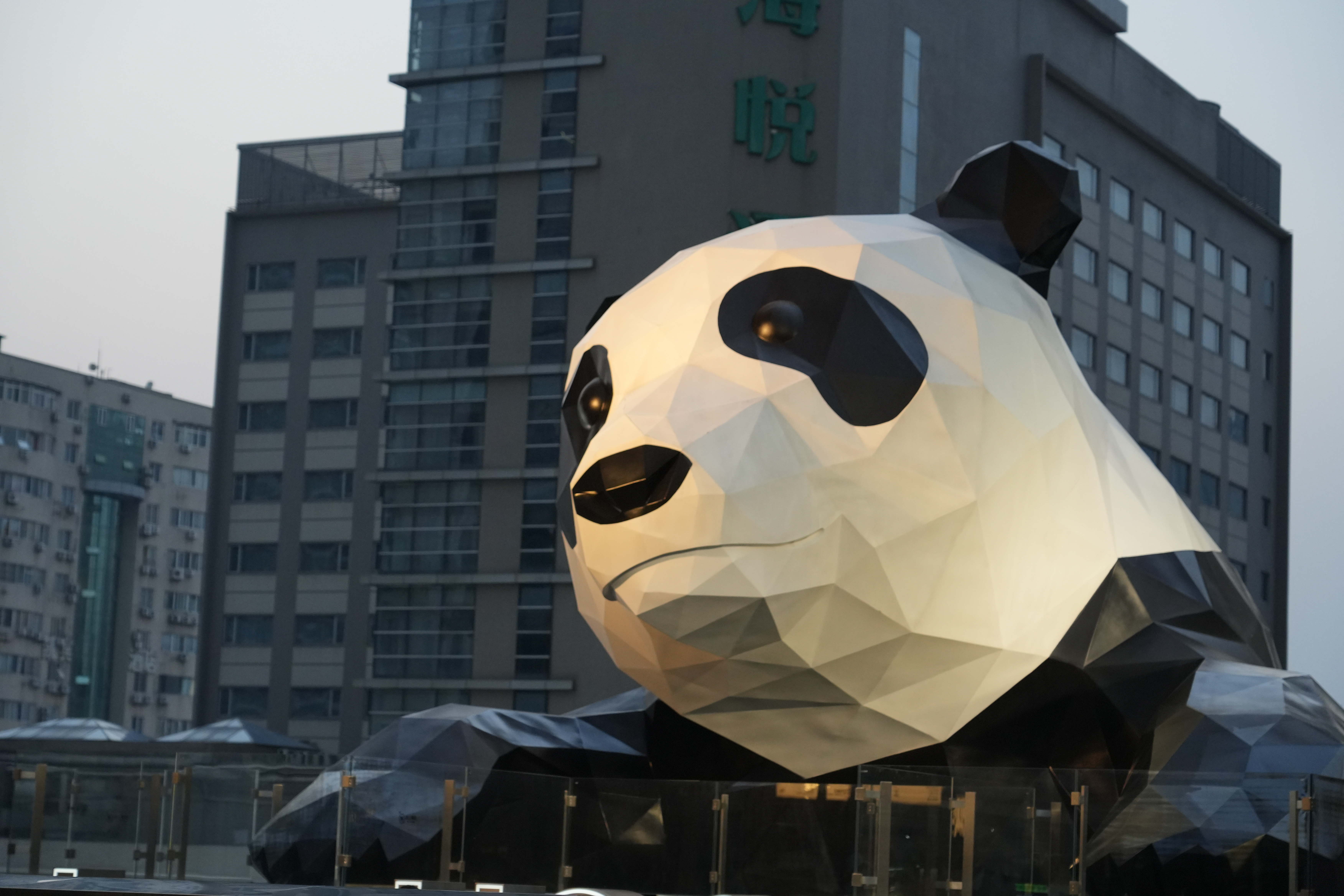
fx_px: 3061
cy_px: 448
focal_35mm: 82
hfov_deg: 24.8
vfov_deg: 16.7
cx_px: 672
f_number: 5
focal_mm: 82
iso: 3200
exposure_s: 1/250
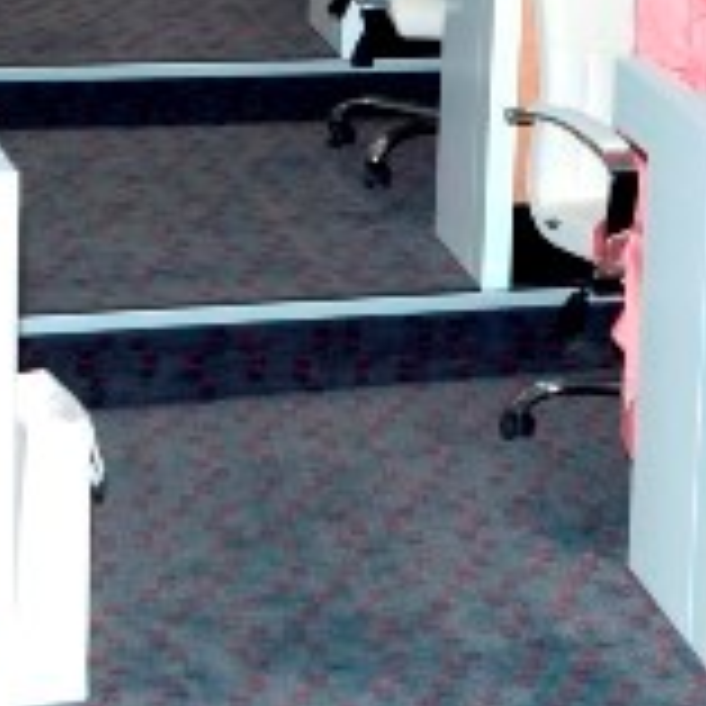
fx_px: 2792
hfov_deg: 12.9
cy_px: -211
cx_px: 1304
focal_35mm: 121
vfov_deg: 13.9
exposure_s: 1/60
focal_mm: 28
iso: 160
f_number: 5
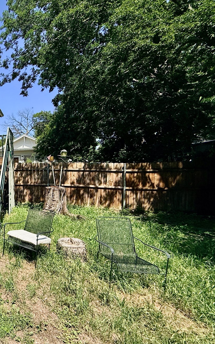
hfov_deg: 37.9
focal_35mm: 23
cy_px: 177
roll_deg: +0.7
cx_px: -49
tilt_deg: -1.9
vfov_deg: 77.1
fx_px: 216
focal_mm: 2.22
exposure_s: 1/4762
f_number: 2.2
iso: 50
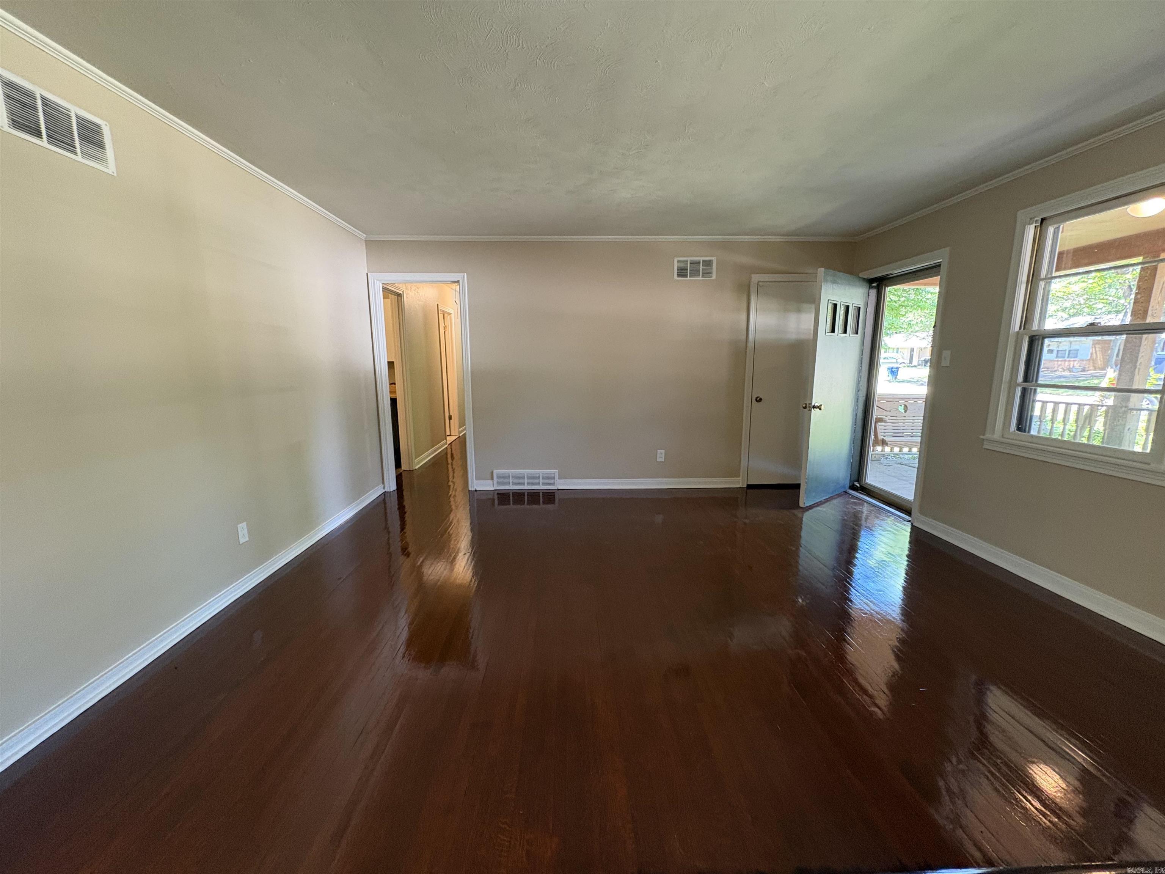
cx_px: 582
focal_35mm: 14
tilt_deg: -9.1
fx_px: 471
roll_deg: +0.7
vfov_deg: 85.7
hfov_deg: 102.1
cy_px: 437
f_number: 2.2
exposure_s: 1/60
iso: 500
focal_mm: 2.22
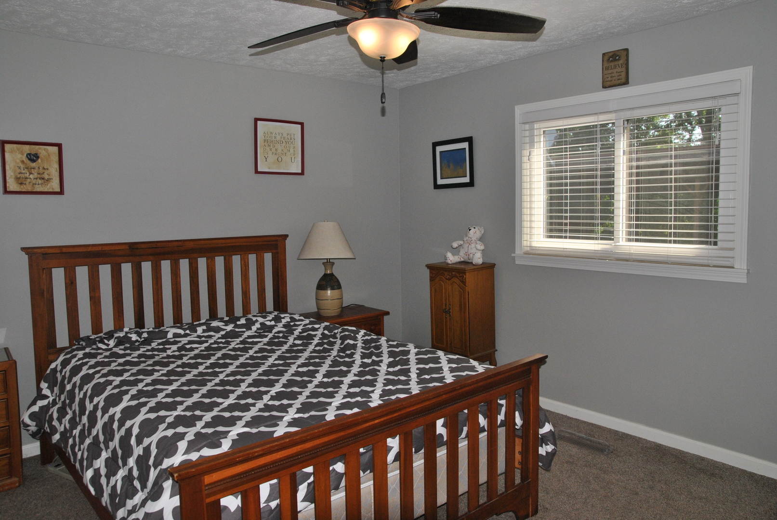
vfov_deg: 50.5
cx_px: 388
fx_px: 551
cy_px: 260
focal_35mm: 26
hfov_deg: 70.4
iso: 400
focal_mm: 17
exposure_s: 1/200
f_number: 8
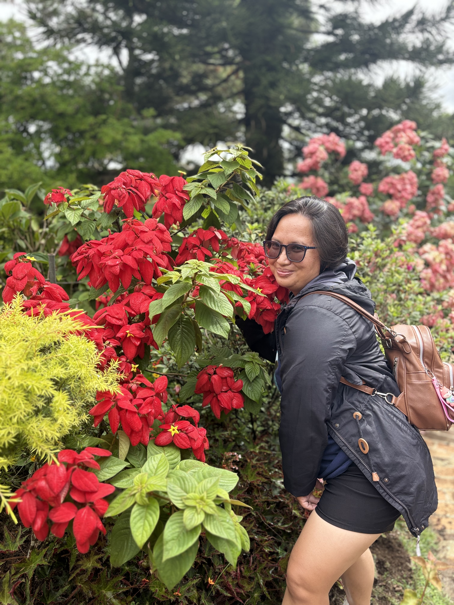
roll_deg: +1.2
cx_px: 227
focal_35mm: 26
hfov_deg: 53.1
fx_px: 455
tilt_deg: -15.0
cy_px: 302
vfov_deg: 67.3
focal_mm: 5.96
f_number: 1.6
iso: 50
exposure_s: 1/716
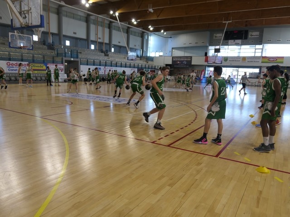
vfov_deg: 53.1
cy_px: 108
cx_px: 145
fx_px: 218
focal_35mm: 26
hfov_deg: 67.3
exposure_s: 1/125
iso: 125
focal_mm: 8.8
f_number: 1.6
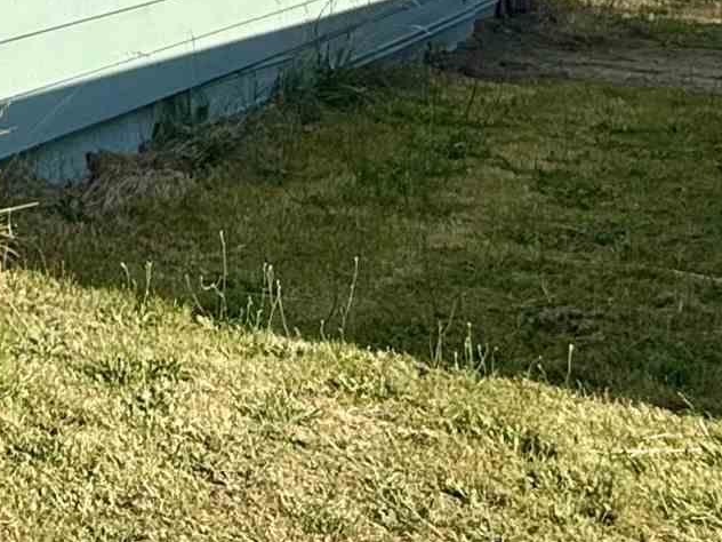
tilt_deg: +3.4
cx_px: -576
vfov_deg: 19.5
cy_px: -206
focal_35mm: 68
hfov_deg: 20.4
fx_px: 1418
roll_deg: +2.4
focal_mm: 2.22
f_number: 2.2
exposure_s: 1/1312
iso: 50
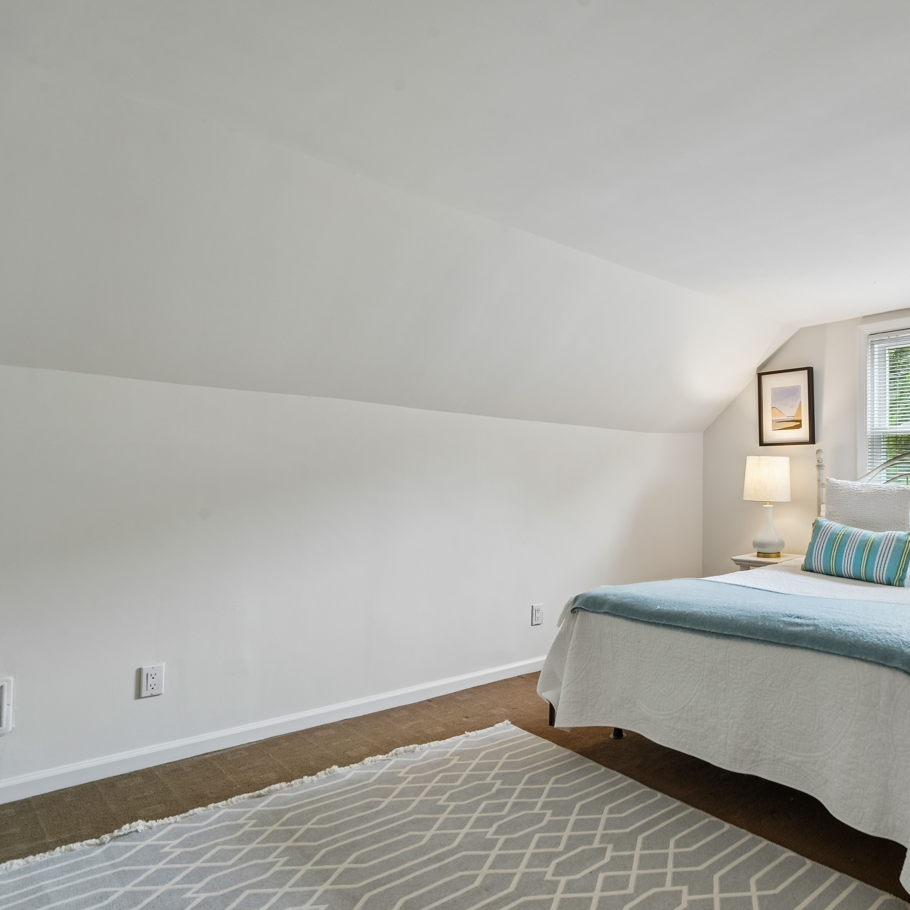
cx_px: 676
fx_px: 625
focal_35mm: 21
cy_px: 468
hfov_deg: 67.8
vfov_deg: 72.1
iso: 400
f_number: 8
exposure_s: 1/6
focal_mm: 16
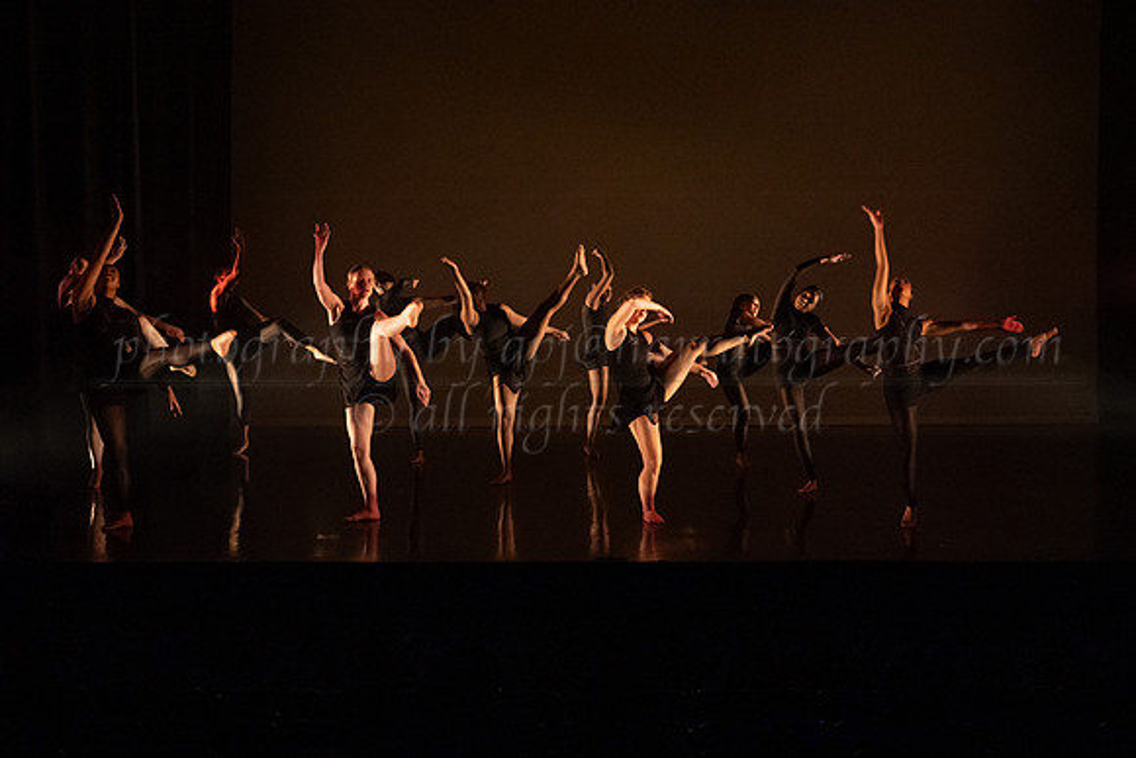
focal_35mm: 59
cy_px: 379
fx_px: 1862
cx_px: 657
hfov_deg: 33.9
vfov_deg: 23.0
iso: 4000
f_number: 3.2
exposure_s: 1/320
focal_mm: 51
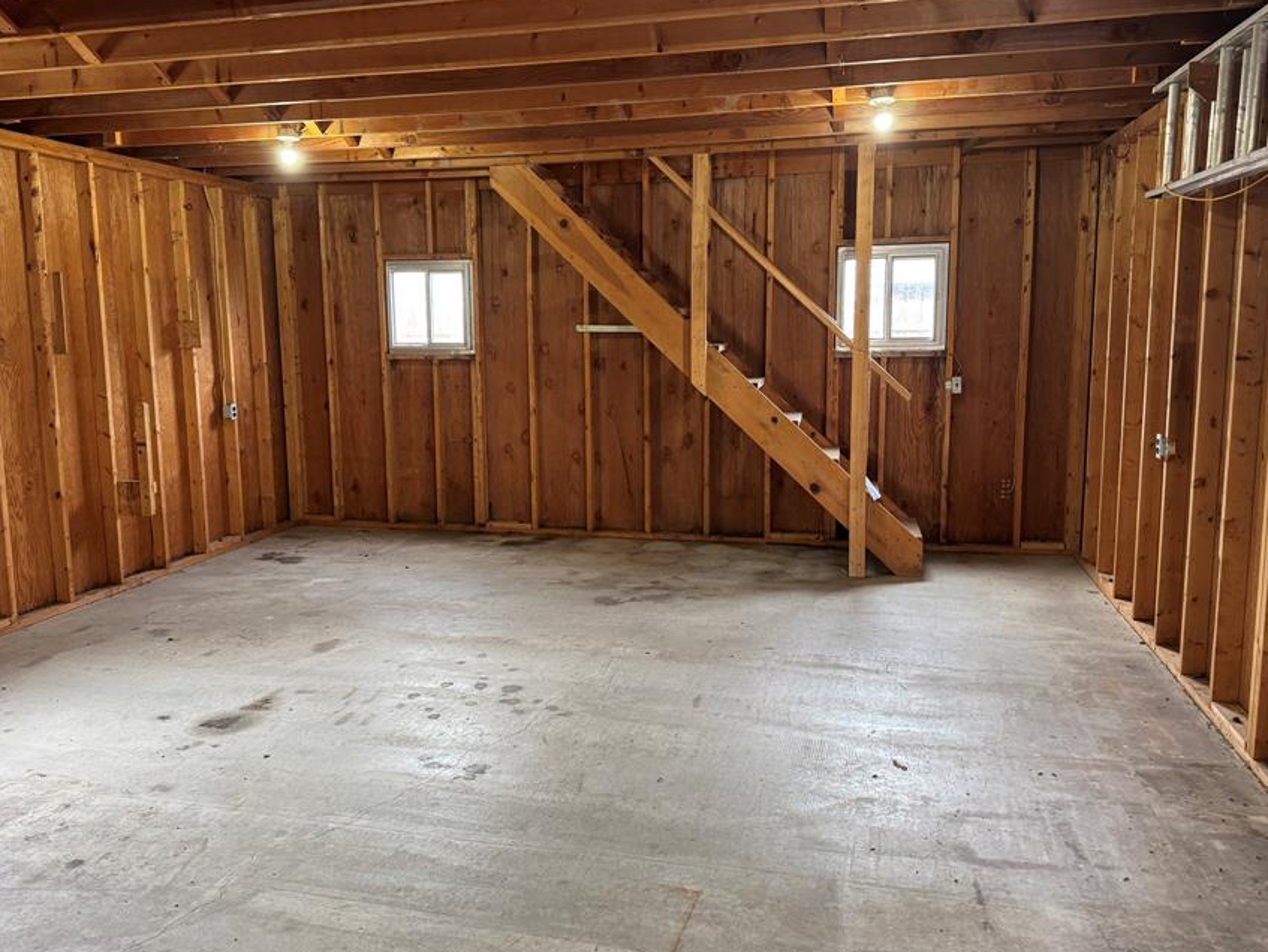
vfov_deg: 48.3
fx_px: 1063
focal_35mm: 29
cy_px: 458
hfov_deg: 61.5
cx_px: 573
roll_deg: +1.1
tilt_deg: -6.9
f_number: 1.78
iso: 250
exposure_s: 1/60
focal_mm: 6.76
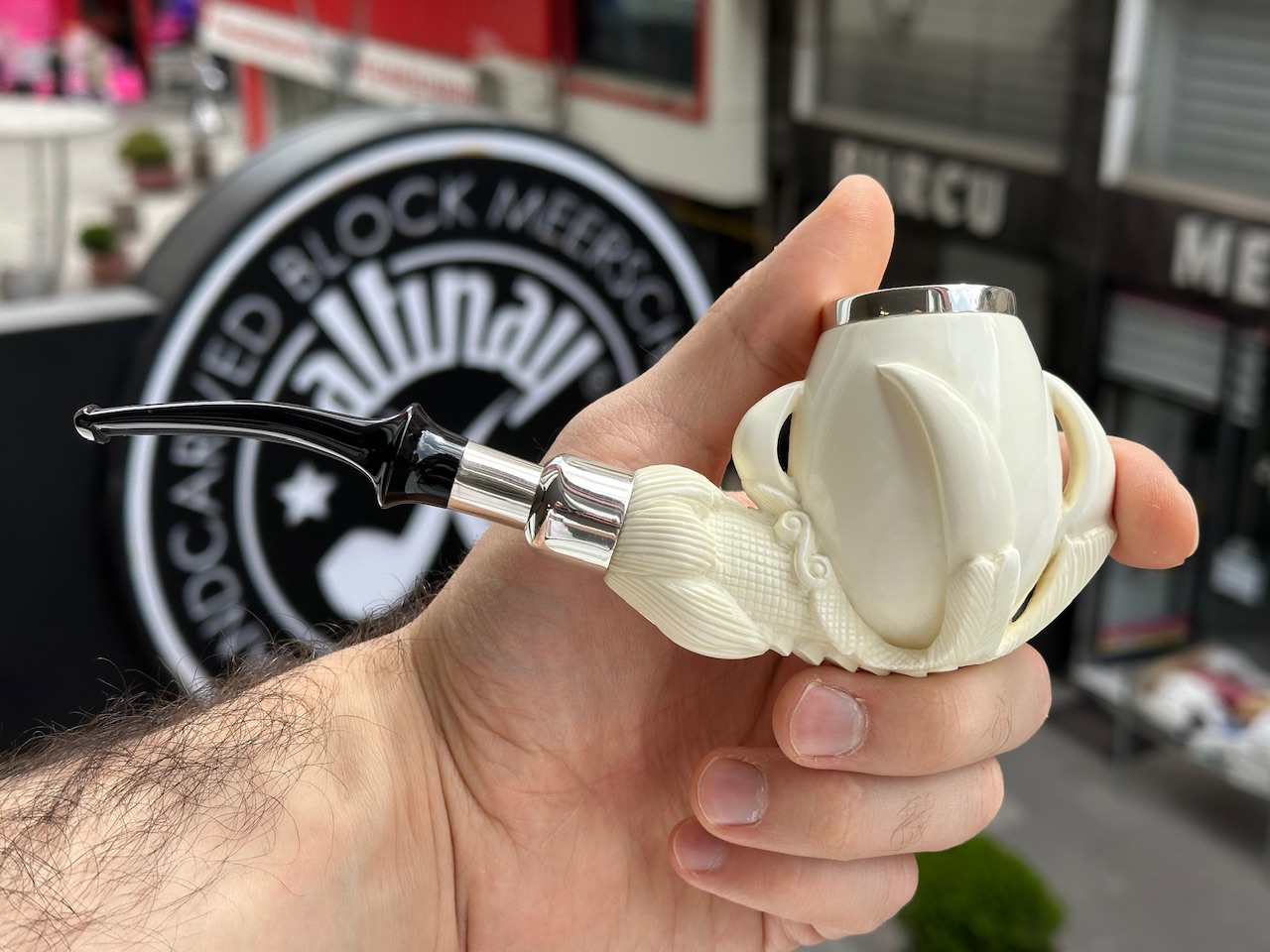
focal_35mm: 48
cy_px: 476
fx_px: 1761
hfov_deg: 39.7
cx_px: 635
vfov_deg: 30.3
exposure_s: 1/1009
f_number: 1.78
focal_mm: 6.86
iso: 64
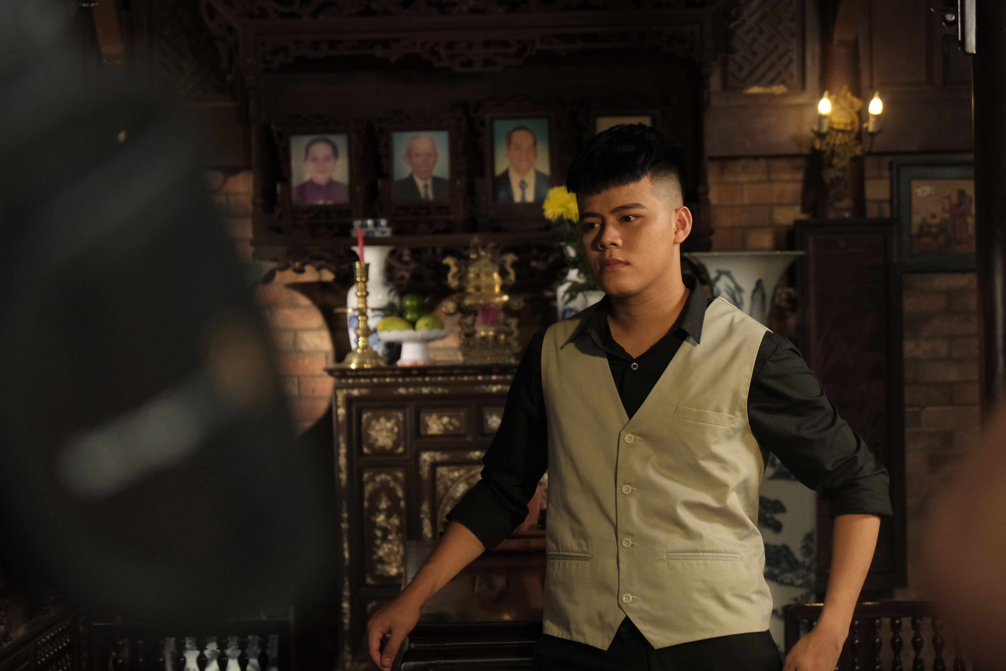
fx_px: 2319
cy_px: 336
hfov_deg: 24.5
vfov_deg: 16.5
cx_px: 503
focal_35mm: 83
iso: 2500
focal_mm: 55
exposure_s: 1/125
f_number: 4
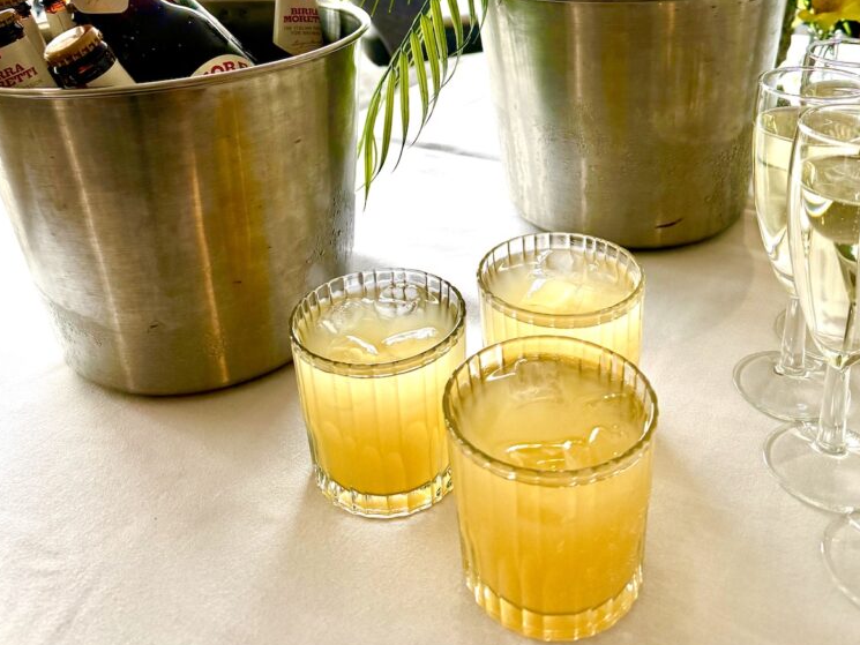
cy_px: 89
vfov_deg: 40.3
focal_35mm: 33
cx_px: 435
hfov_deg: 55.3
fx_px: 820
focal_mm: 6.76
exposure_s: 1/164
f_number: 1.78
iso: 200
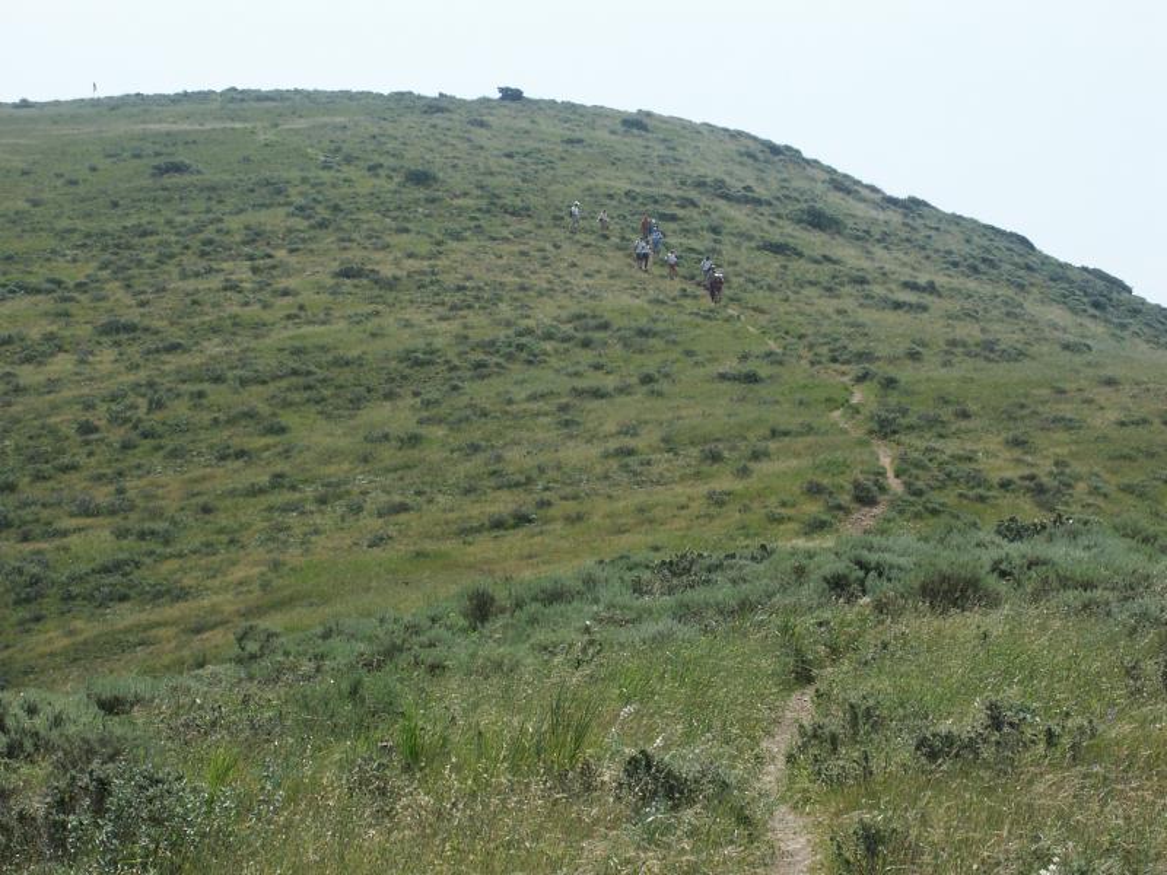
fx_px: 2933
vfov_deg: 17.0
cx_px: 584
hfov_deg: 22.5
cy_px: 438
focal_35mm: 87
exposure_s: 1/500
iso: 100
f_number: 6.7
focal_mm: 21.51
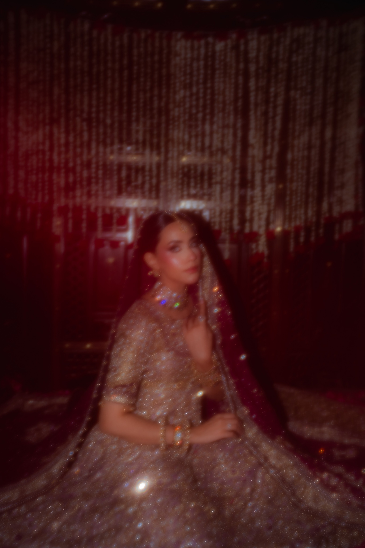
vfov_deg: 54.4
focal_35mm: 35
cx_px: 182
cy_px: 274
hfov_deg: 37.9
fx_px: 532
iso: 100
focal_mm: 35
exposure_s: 1/160
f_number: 2.8
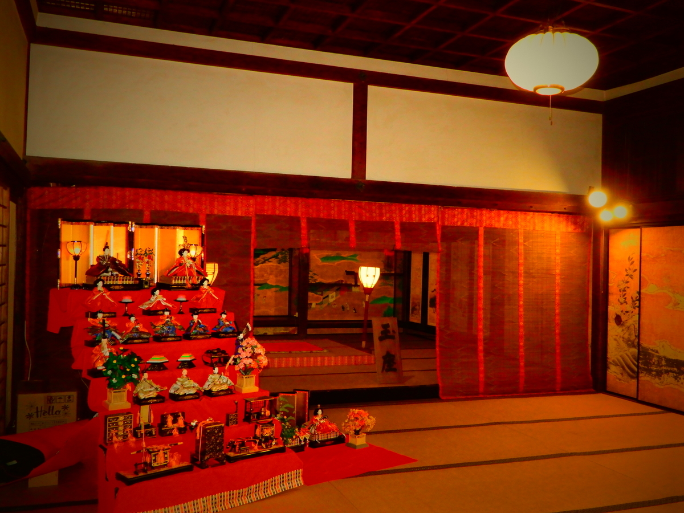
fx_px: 692
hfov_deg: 52.6
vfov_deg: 40.7
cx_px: 342
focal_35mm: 35
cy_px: 256
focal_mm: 6.2
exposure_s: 1/30
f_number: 4
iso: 560
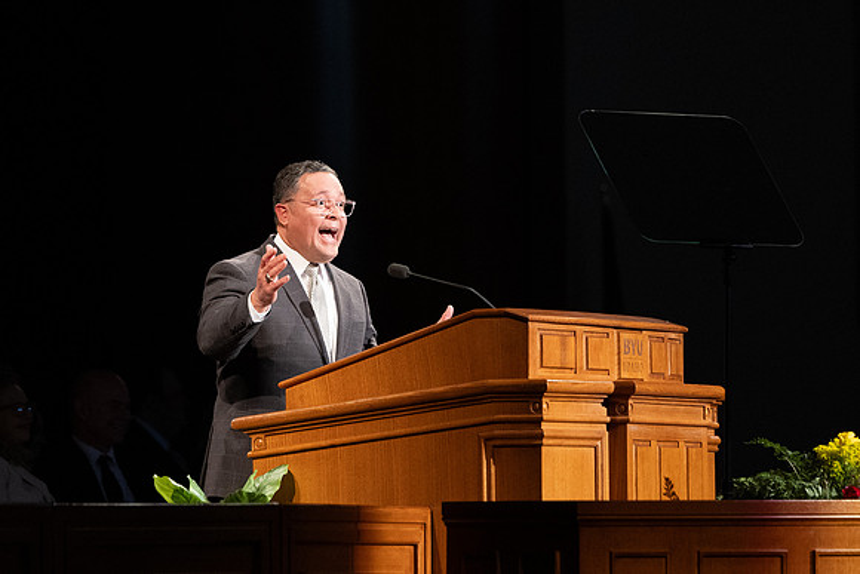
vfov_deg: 4.3
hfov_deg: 6.4
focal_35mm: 320
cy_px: 219
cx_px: 319
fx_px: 7641
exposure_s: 1/250
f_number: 3.5
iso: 3200
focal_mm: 180
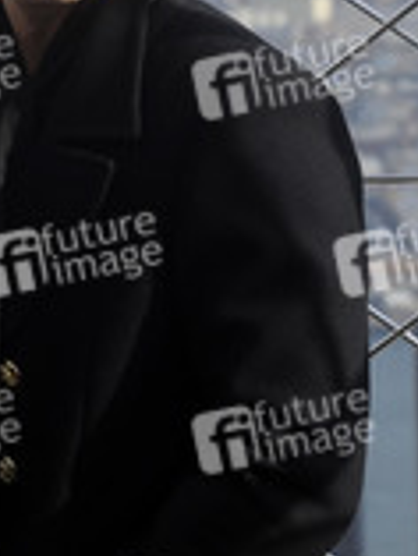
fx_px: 3328
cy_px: 166
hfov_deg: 7.2
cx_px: -25
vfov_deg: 9.5
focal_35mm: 207
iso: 250
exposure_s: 1/500
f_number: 8
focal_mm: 75
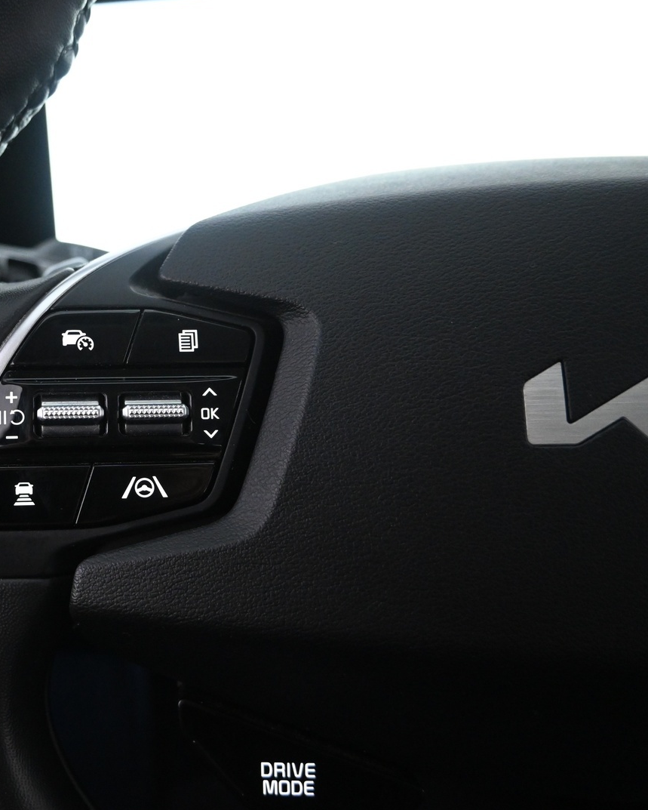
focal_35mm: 34
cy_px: 405
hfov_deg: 40.7
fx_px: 815
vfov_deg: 52.8
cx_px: 88
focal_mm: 16
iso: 3200
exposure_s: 1/50
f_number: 3.5
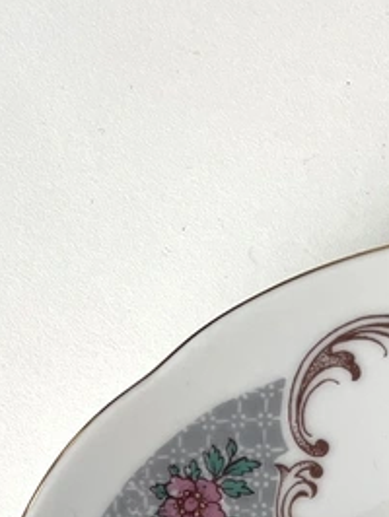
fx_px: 1287
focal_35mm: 86
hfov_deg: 16.1
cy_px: 851
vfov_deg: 18.9
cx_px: 539
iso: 80
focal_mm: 4.2
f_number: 1.6
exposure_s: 1/121
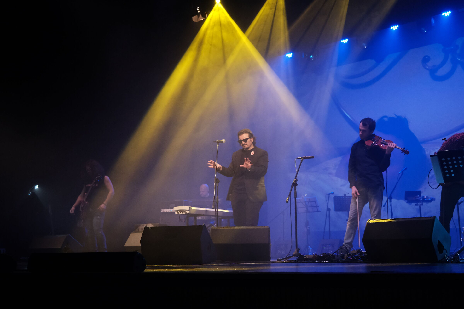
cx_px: 232
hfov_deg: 43.6
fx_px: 580
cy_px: 154
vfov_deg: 29.9
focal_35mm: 45
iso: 3200
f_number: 2.8
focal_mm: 30.2
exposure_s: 1/80
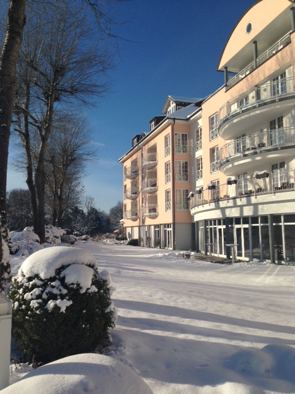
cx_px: 148
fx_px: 375
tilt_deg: +6.8
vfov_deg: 55.4
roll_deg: +0.2
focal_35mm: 33
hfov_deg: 42.9
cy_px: 197
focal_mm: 4.12
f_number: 2.4
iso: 50
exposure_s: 1/2857
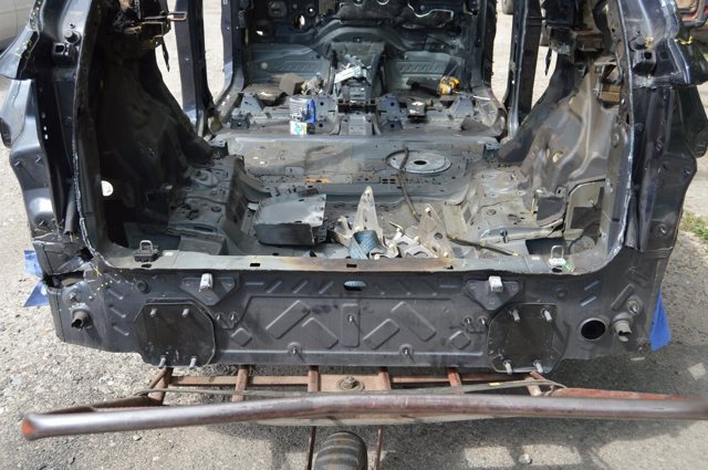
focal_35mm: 34
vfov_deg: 38.3
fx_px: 678
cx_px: 354
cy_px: 235
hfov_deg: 55.2
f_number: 5.6
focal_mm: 23
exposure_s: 1/125
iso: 100
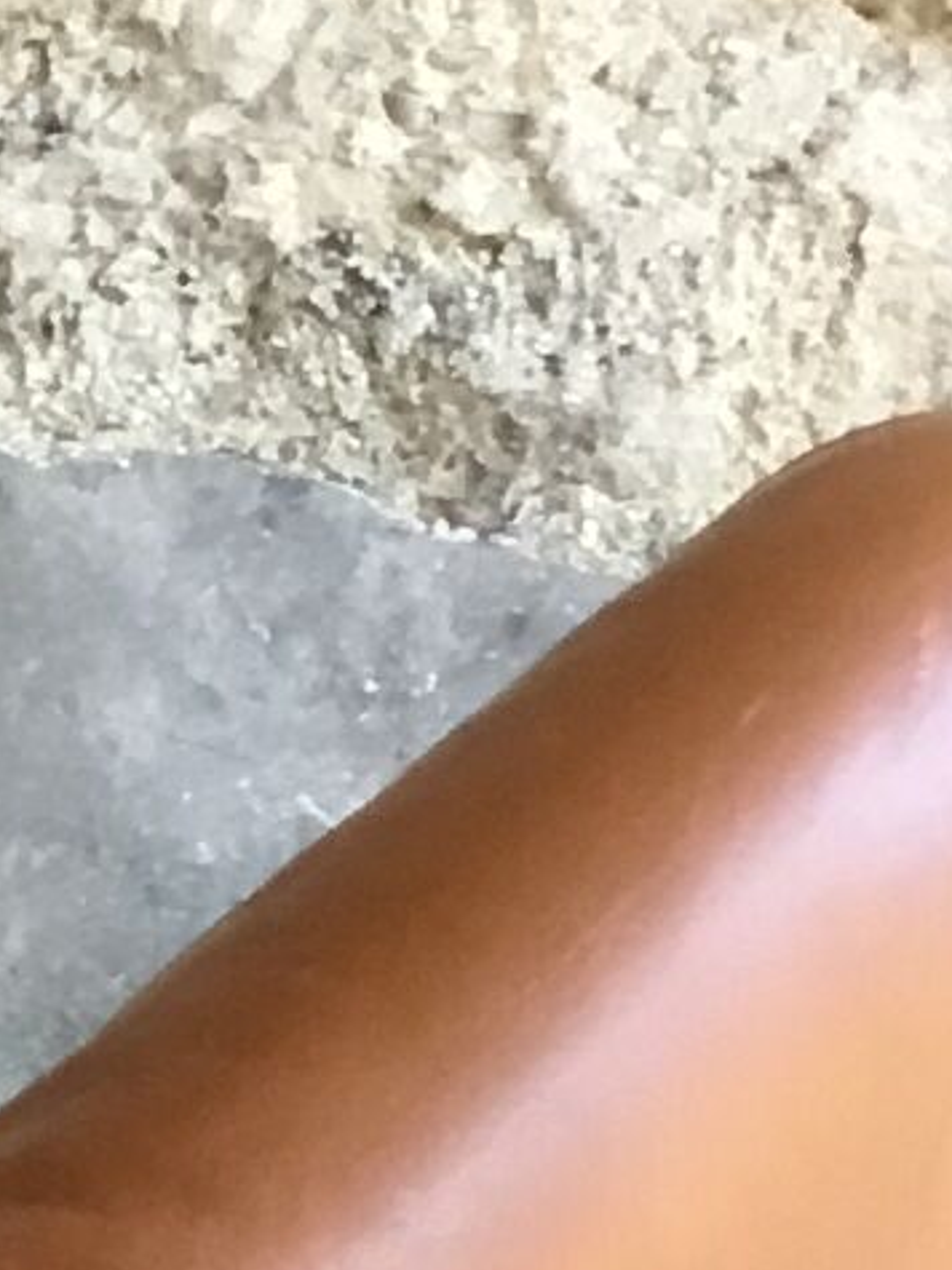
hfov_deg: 6.8
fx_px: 7814
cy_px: 2724
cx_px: -813
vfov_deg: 8.7
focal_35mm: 213
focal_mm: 3.3
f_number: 2.4
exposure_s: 1/33
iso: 80
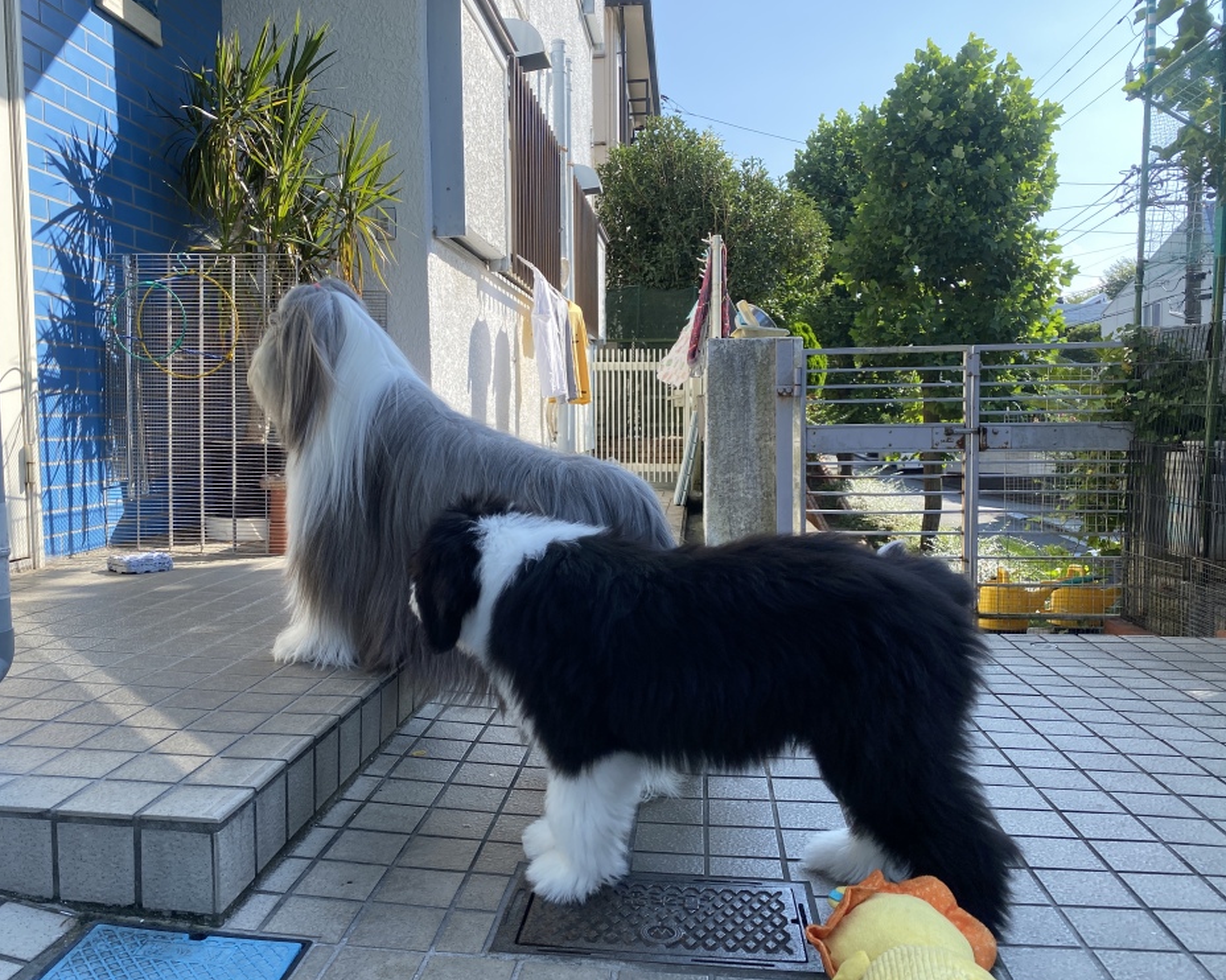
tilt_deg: -4.1
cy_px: 486
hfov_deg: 62.2
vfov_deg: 51.5
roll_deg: +0.1
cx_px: 571
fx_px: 1016
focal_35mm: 28
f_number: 1.8
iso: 32
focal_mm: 4.25
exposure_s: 1/833
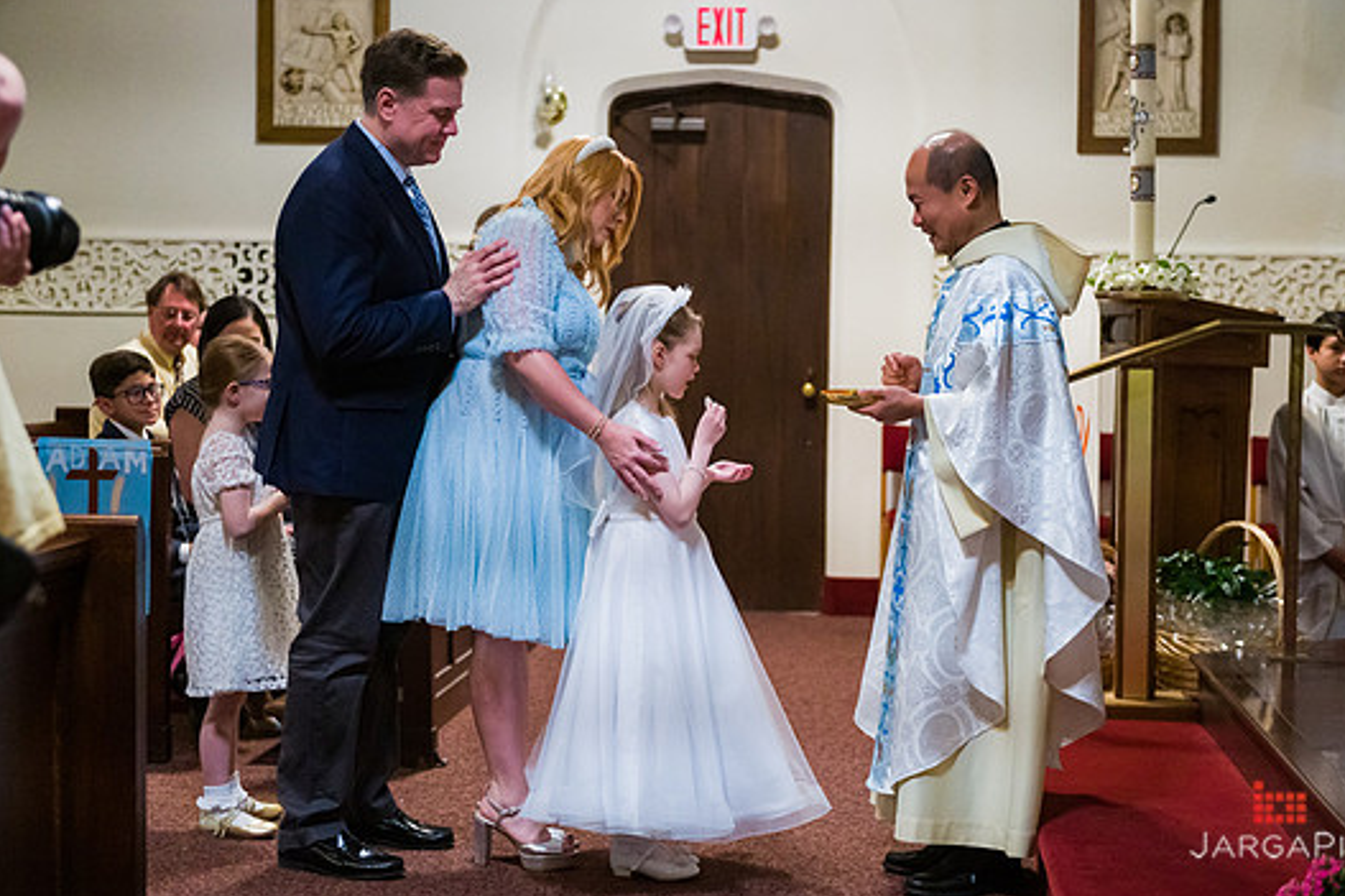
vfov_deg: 20.6
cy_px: 421
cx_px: 694
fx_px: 2465
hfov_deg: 30.5
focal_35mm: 66
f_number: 3.2
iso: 6400
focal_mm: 60
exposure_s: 1/400
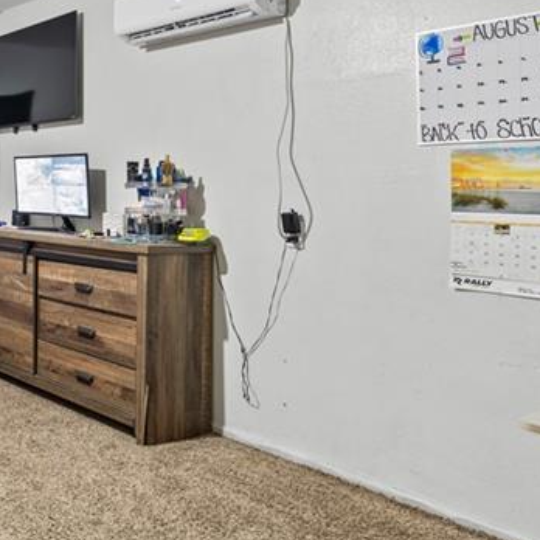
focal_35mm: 35
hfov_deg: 35.1
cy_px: 185
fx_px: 618
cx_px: -137
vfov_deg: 46.6
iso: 100
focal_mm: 14
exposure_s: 4
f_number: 6.3
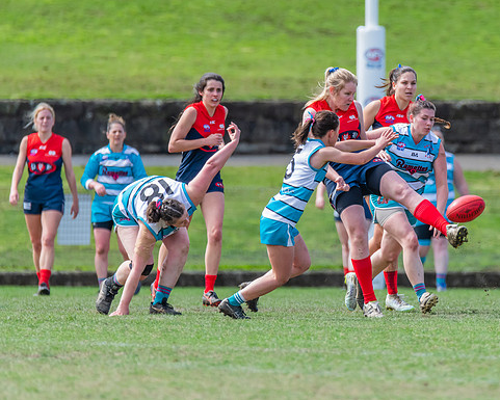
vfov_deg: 1.8
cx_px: 352
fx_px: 13010
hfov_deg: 2.2
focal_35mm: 879
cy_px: 170
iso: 900
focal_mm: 600
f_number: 6.3
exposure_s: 1/1600
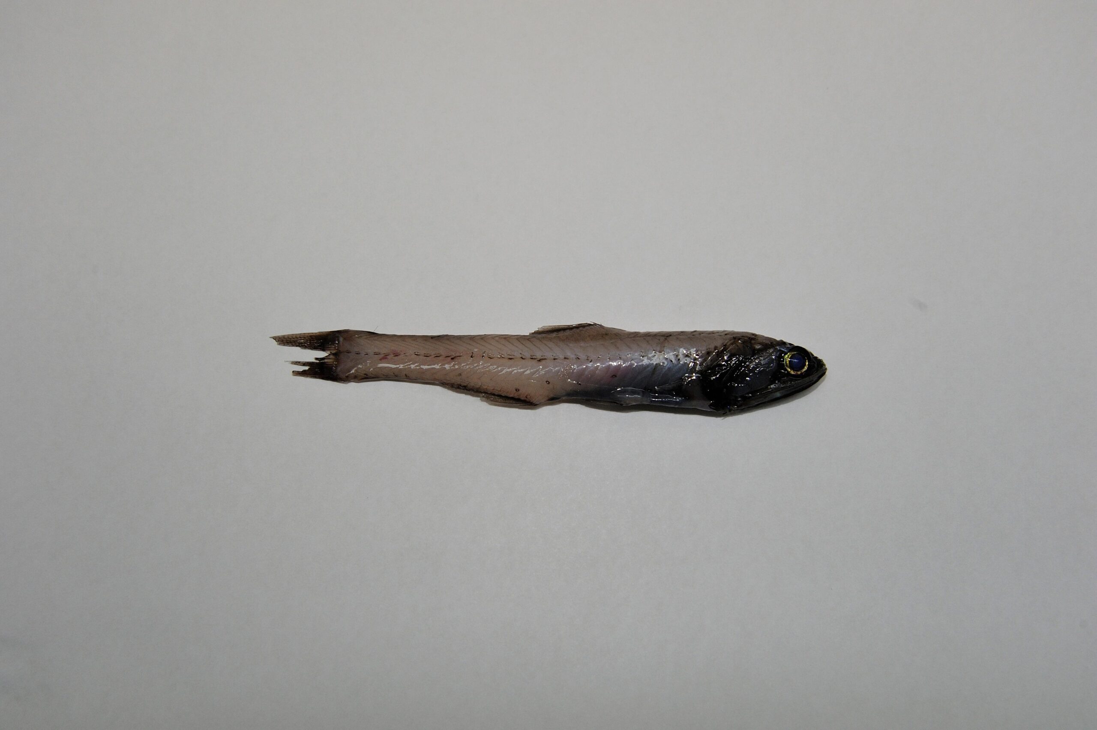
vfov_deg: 29.2
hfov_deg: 42.8
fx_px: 1401
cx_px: 548
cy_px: 365
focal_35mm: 46
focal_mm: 46
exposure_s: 1/250
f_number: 7.1
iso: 1600
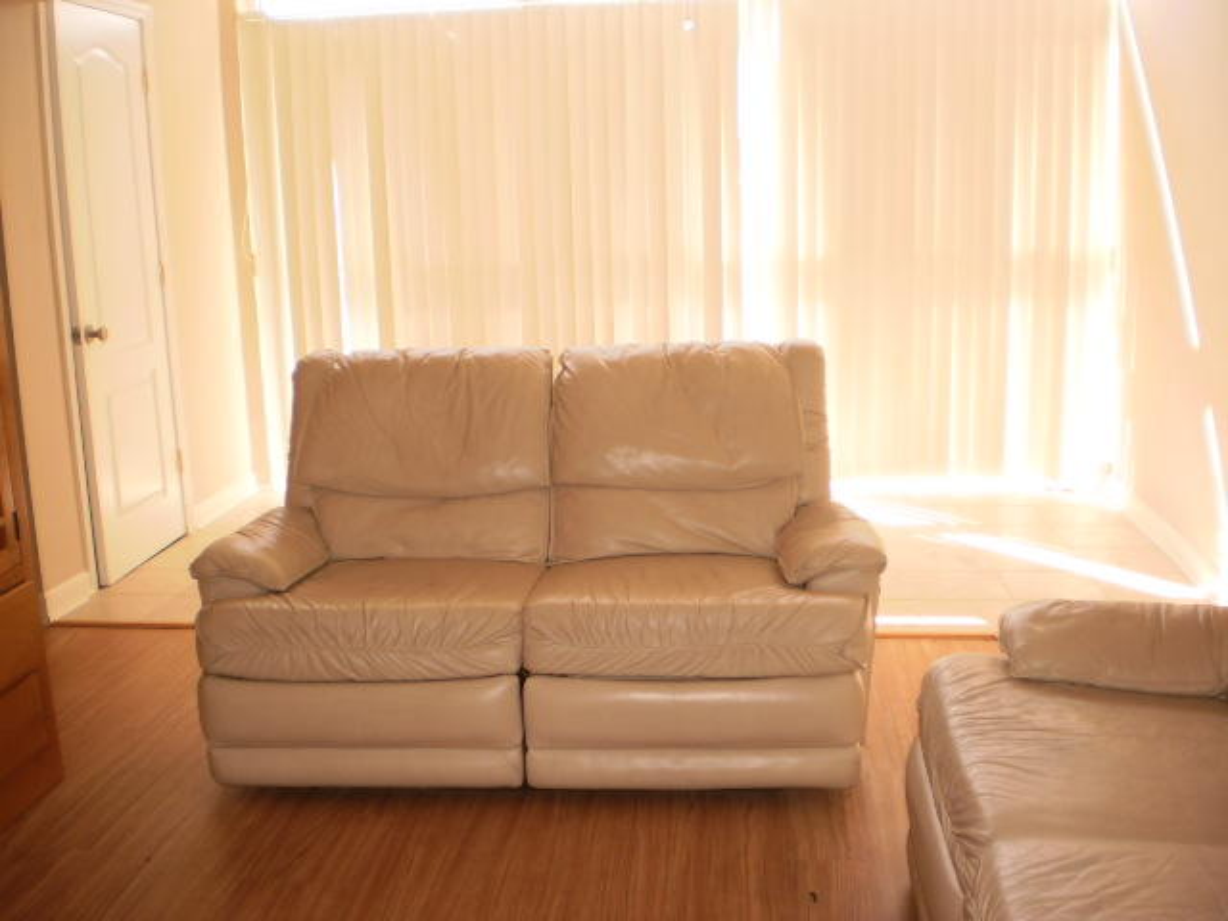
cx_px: 614
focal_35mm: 36
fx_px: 1277
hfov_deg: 51.4
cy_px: 460
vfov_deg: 39.7
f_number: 3.1
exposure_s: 1/30
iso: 100
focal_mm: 6.3
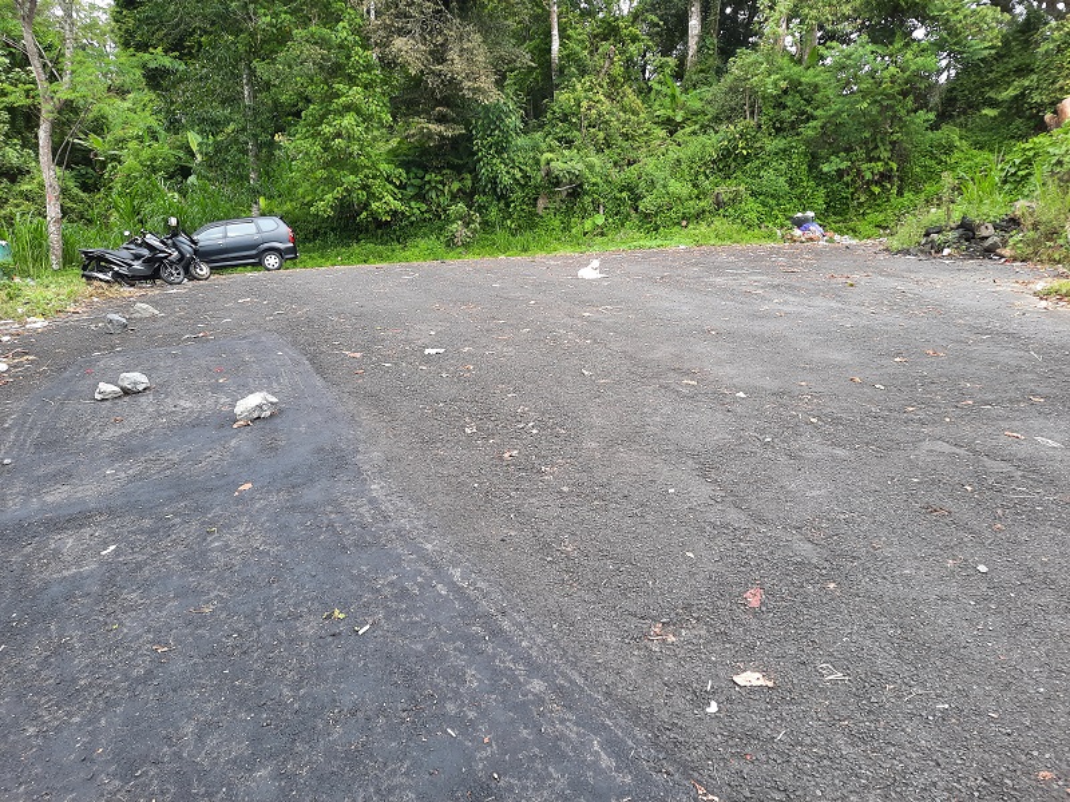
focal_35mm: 25
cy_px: 401
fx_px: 773
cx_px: 535
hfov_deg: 69.4
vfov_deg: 54.9
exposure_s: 1/50
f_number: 2
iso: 32
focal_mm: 4.6
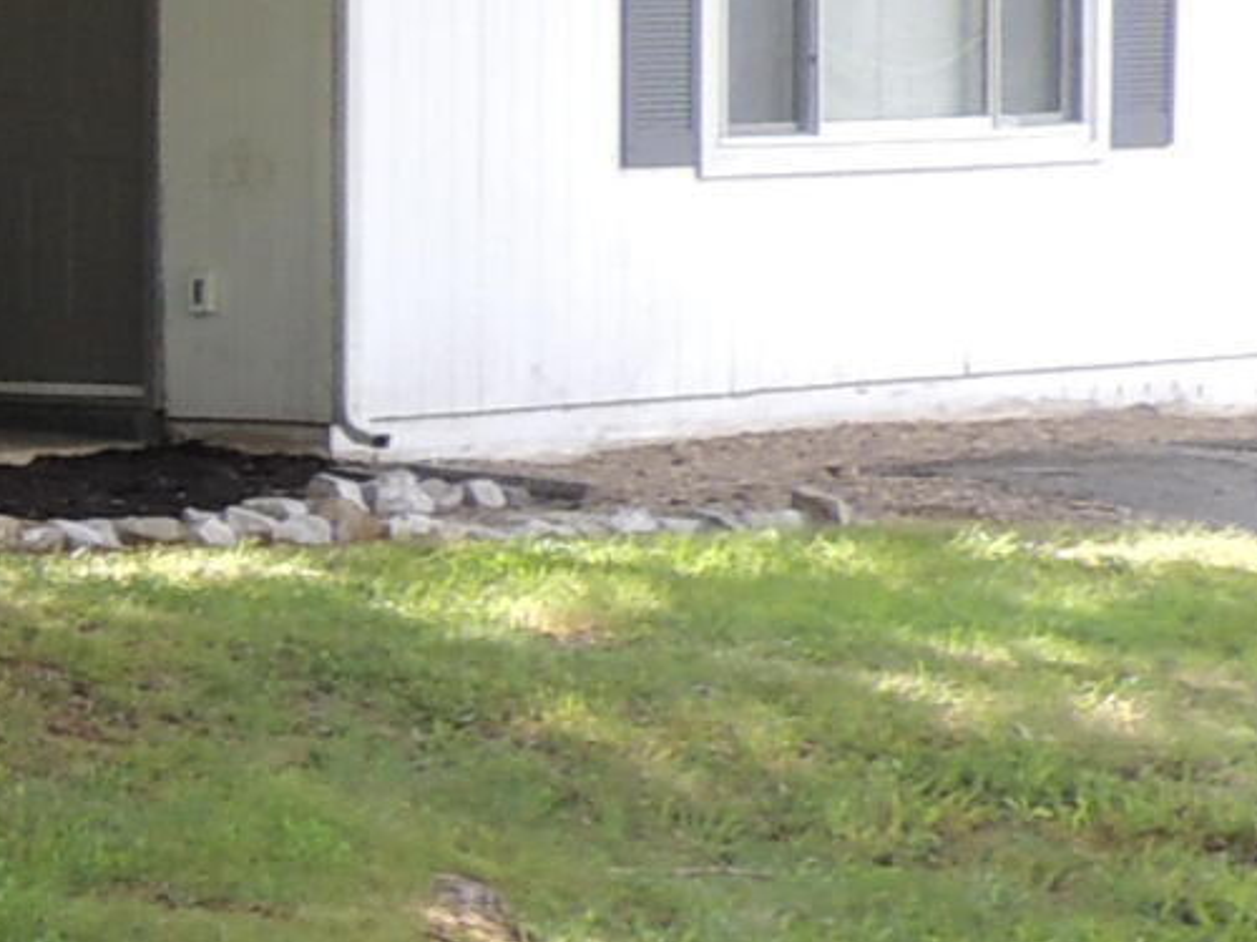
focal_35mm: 144
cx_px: -1833
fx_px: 5229
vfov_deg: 10.3
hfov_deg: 11.3
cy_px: 553
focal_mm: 4.3
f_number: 3
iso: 100
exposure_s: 1/125
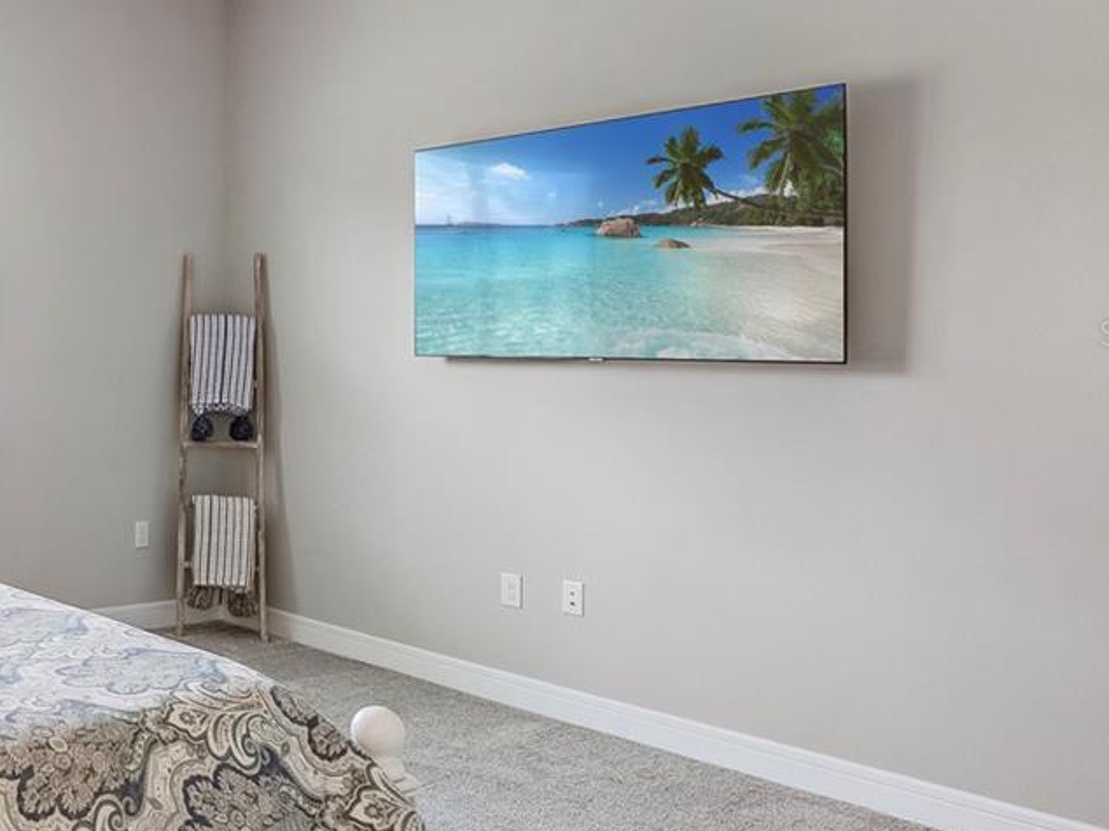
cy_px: 332
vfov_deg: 41.6
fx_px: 1089
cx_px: -143
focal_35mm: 34
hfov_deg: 41.5
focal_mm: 14
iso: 1000
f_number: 4
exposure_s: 1/1250
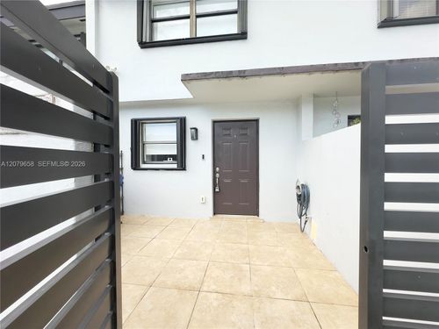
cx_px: 220
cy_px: 164
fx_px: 178
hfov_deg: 102.1
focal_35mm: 14
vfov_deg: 85.7
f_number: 2.2
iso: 40
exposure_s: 1/764
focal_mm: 2.22
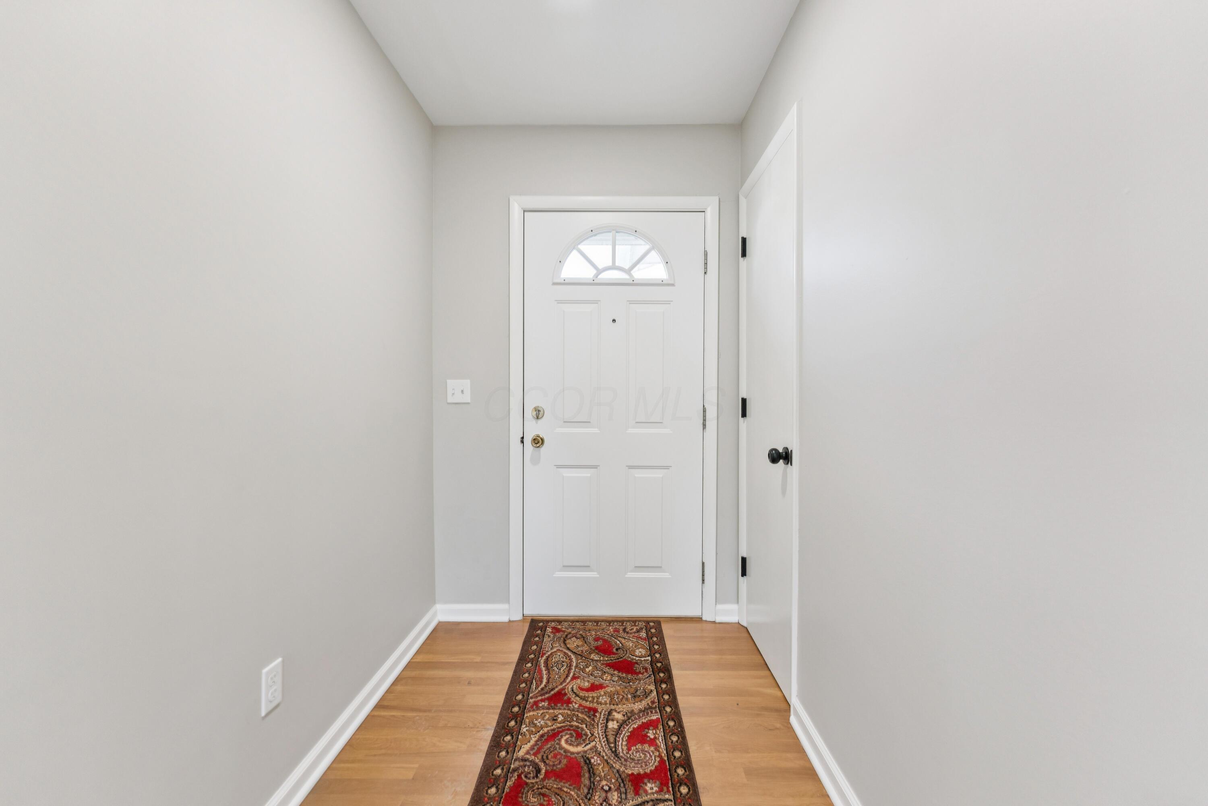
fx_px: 493
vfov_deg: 78.5
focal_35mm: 15
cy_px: 403
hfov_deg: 101.5
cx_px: 604
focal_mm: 14.7
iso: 800
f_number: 3.2
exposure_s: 1/40
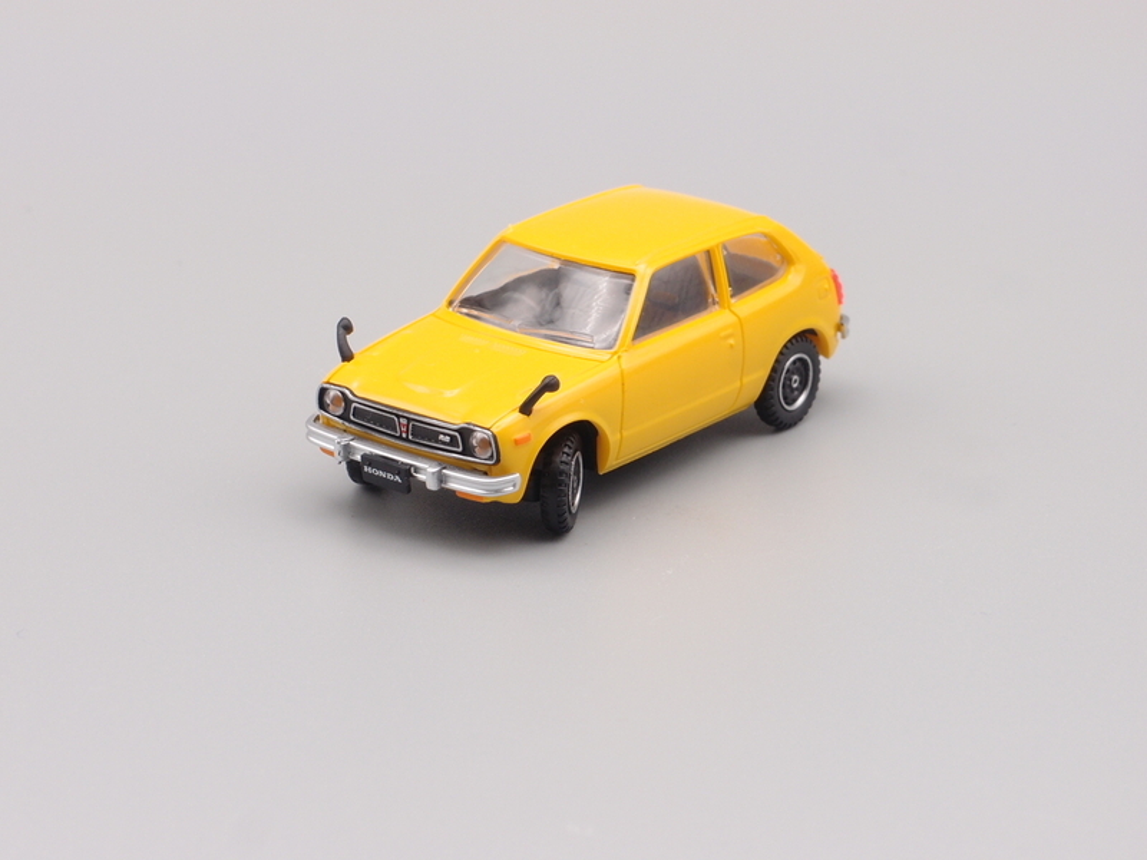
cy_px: 430
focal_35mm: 112
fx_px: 3711
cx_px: 574
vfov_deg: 13.2
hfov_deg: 17.6
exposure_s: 1/10
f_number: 8
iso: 100
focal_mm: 24
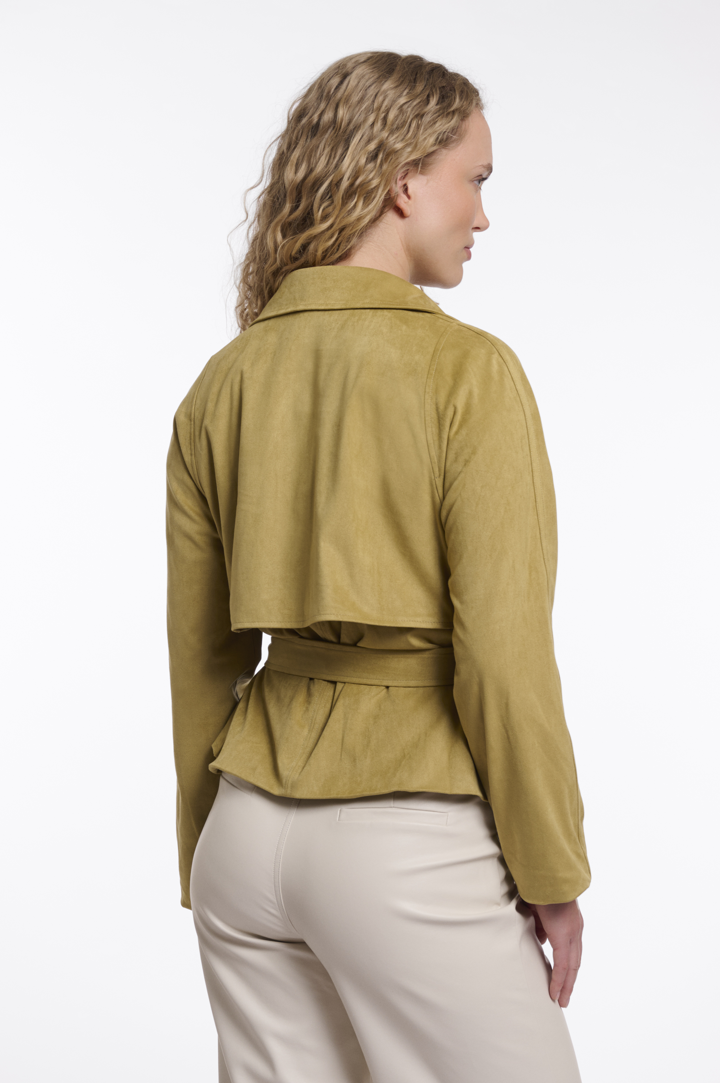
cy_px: 542
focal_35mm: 74
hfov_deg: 18.4
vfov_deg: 27.4
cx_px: 360
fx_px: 2223
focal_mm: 74
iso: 125
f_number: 8
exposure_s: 1/160
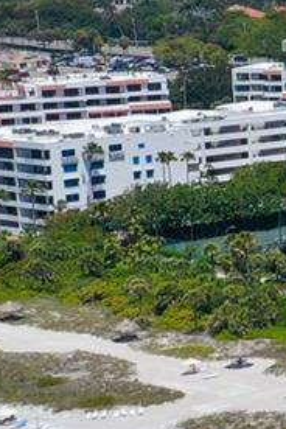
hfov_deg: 6.6
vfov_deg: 12.7
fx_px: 1930
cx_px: 1172
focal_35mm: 162
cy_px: 155
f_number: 6.3
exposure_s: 1/800
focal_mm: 10.26
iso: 100
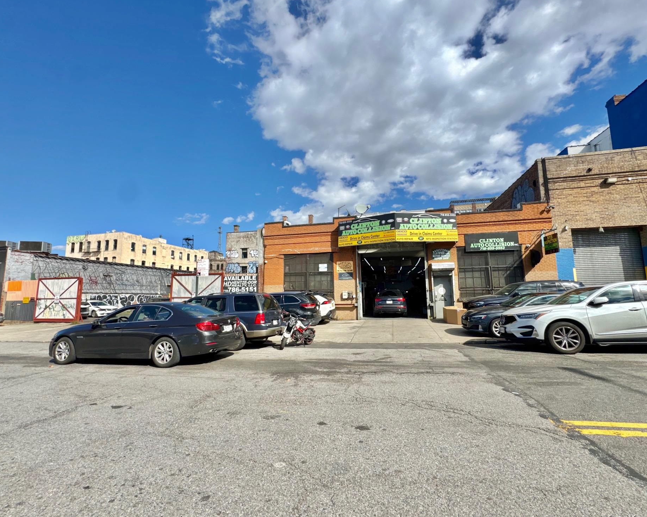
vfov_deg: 84.0
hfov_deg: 96.8
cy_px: 261
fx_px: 287
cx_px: 324
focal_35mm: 15
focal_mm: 2.22
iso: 50
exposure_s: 1/2146
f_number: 2.2
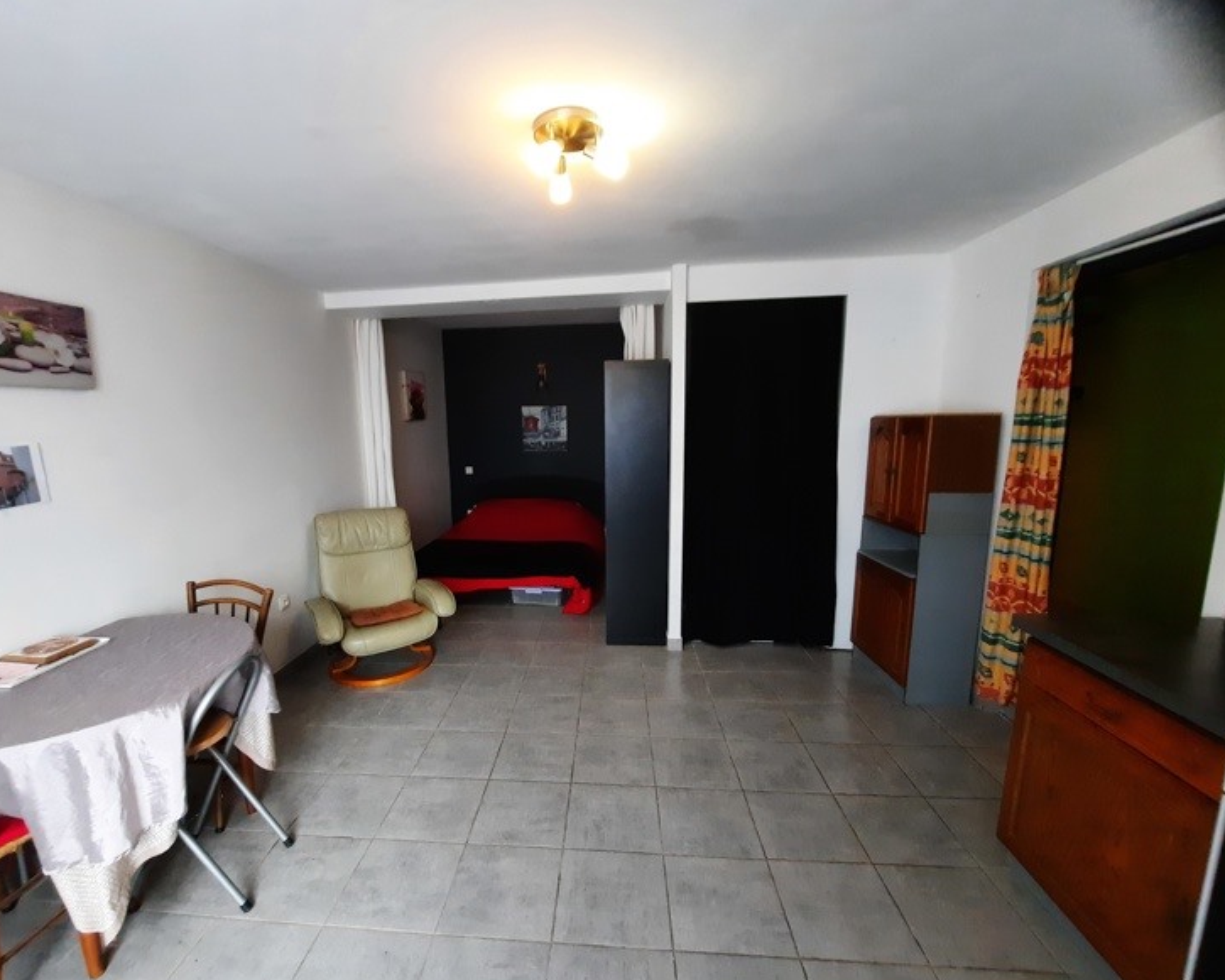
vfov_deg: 88.0
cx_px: 558
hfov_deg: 100.4
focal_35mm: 14
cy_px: 505
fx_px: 508
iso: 200
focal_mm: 1.74
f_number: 2.2
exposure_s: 1/50
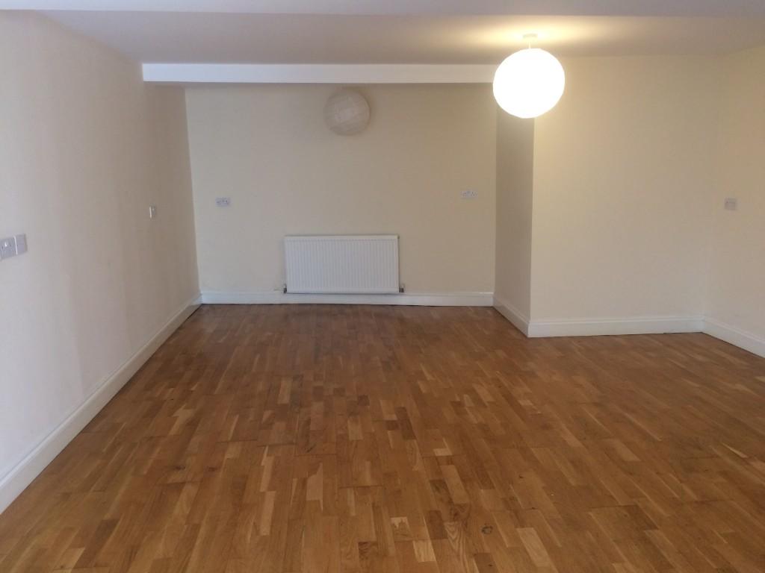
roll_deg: +1.1
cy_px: 286
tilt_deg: -10.6
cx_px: 382
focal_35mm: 29
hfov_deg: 61.7
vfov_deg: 48.2
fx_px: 641
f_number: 2.2
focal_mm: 4.15
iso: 80
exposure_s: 1/33
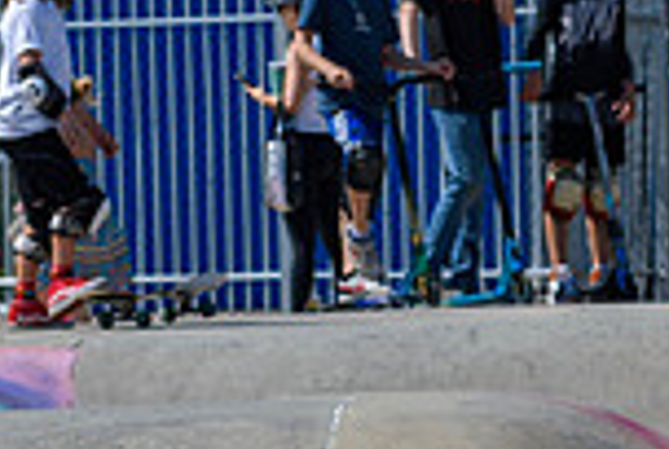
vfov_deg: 3.4
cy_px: 654
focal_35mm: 400
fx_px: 7448
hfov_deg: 5.1
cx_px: 761
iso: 200
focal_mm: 70
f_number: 8
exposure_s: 1/1000
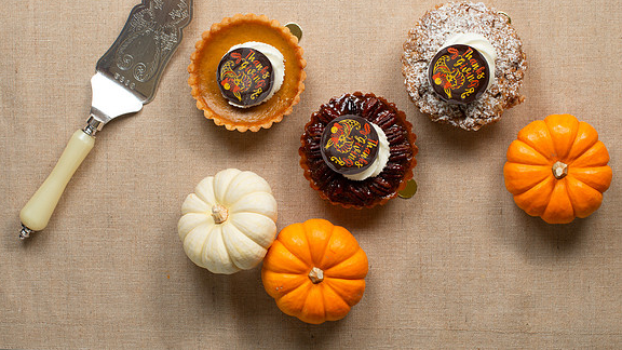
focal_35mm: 64
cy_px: 145
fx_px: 1056
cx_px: 320
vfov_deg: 18.8
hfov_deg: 32.8
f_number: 8
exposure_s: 1/100
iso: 250
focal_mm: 50
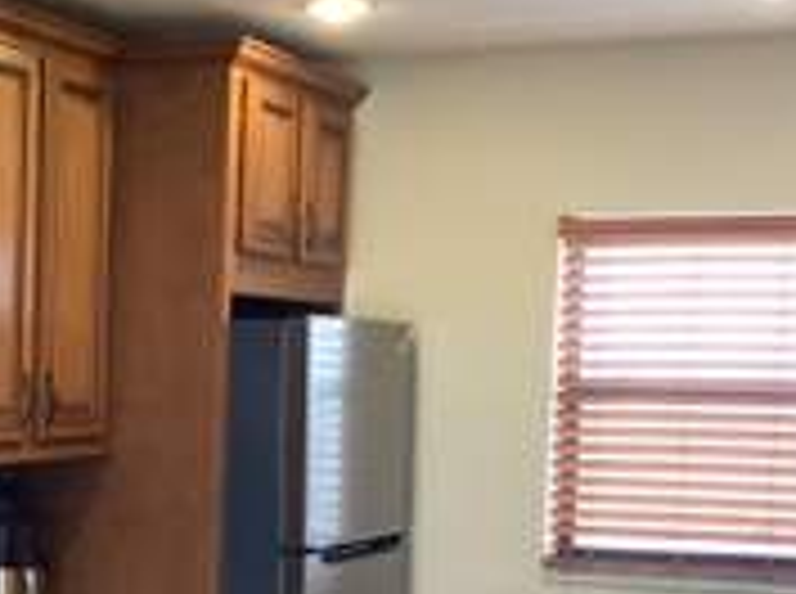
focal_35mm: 84
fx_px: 1928
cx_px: 126
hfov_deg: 22.9
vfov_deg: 17.2
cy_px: 578
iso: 200
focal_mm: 3.3
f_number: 2.4
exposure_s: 1/60
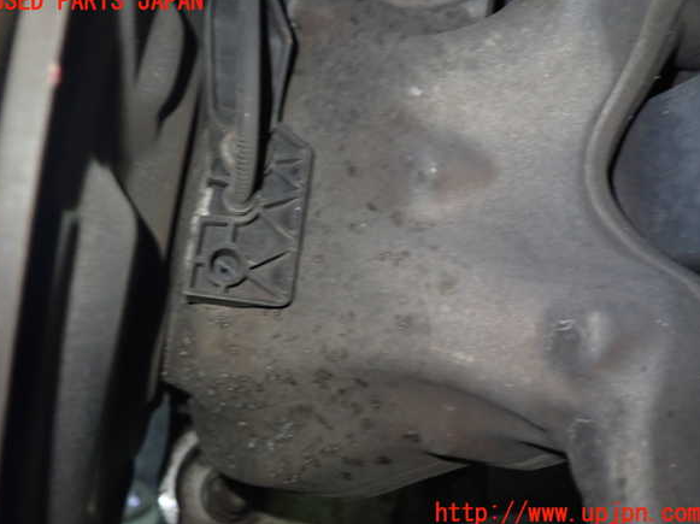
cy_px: 258
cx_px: 346
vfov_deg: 45.4
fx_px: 626
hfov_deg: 58.4
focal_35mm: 31
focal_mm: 5.4
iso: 500
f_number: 2.3
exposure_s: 1/30
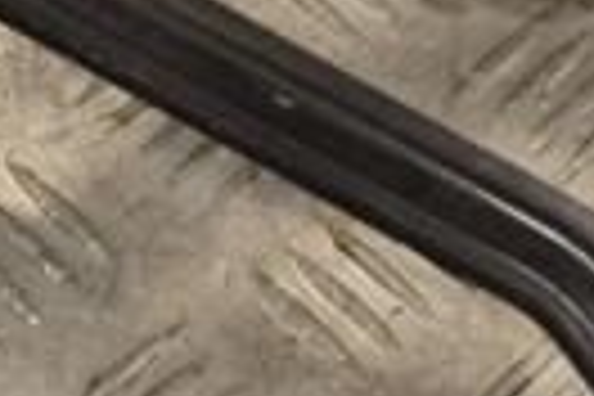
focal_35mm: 191
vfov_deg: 7.2
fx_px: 3151
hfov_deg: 10.8
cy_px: 0
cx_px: 243
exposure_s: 1/125
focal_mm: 28
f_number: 5.6
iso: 320
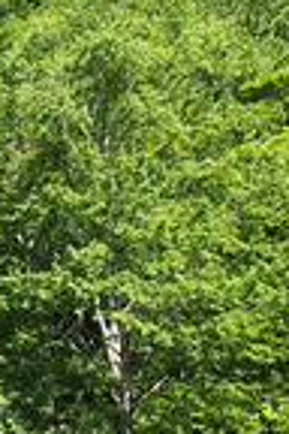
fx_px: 1156
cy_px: 193
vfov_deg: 21.2
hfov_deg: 12.4
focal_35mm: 96
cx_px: -310
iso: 100
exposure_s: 1/30
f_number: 11
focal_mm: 23
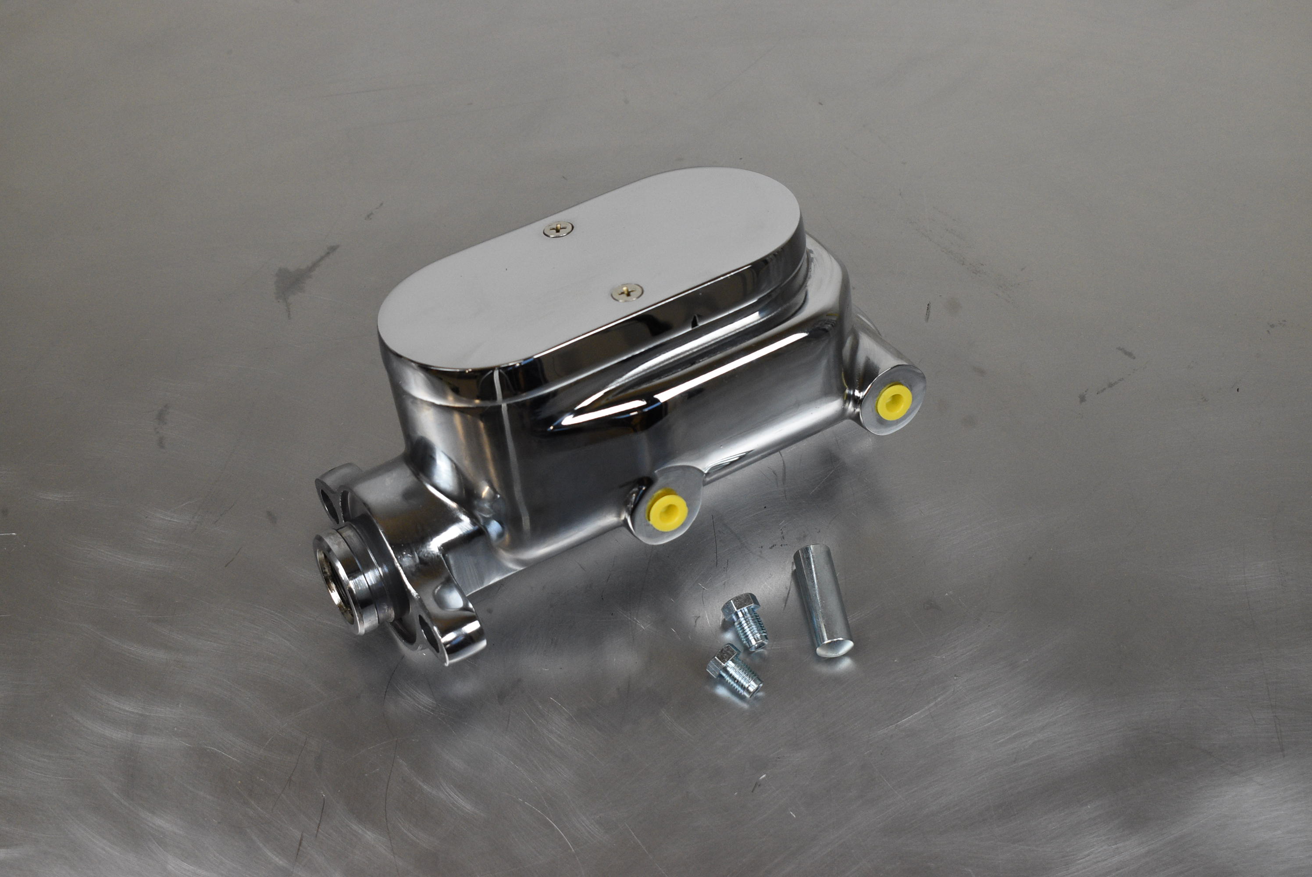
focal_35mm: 52
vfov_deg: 25.8
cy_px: 438
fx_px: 1915
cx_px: 656
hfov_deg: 37.8
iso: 1250
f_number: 7.1
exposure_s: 1/200
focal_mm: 35
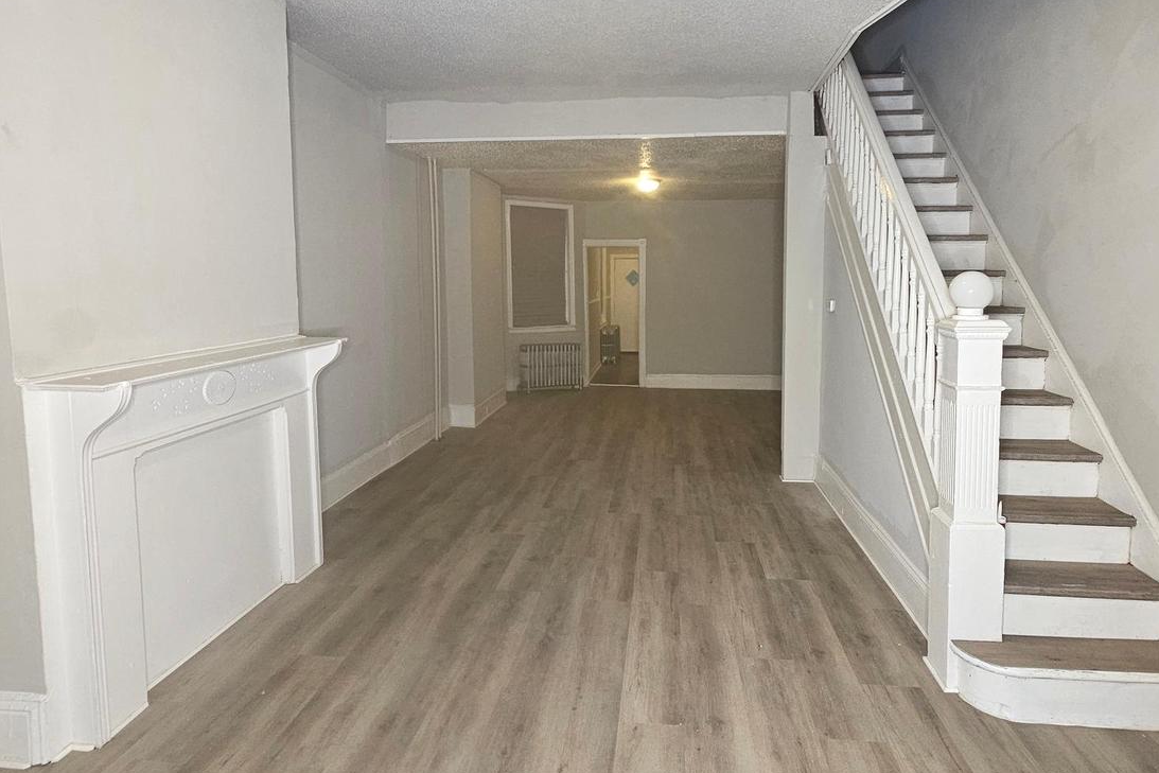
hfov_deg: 86.8
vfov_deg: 64.2
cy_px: 329
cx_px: 610
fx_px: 612
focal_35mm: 19
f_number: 2.2
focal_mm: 2.2
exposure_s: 1/60
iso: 250
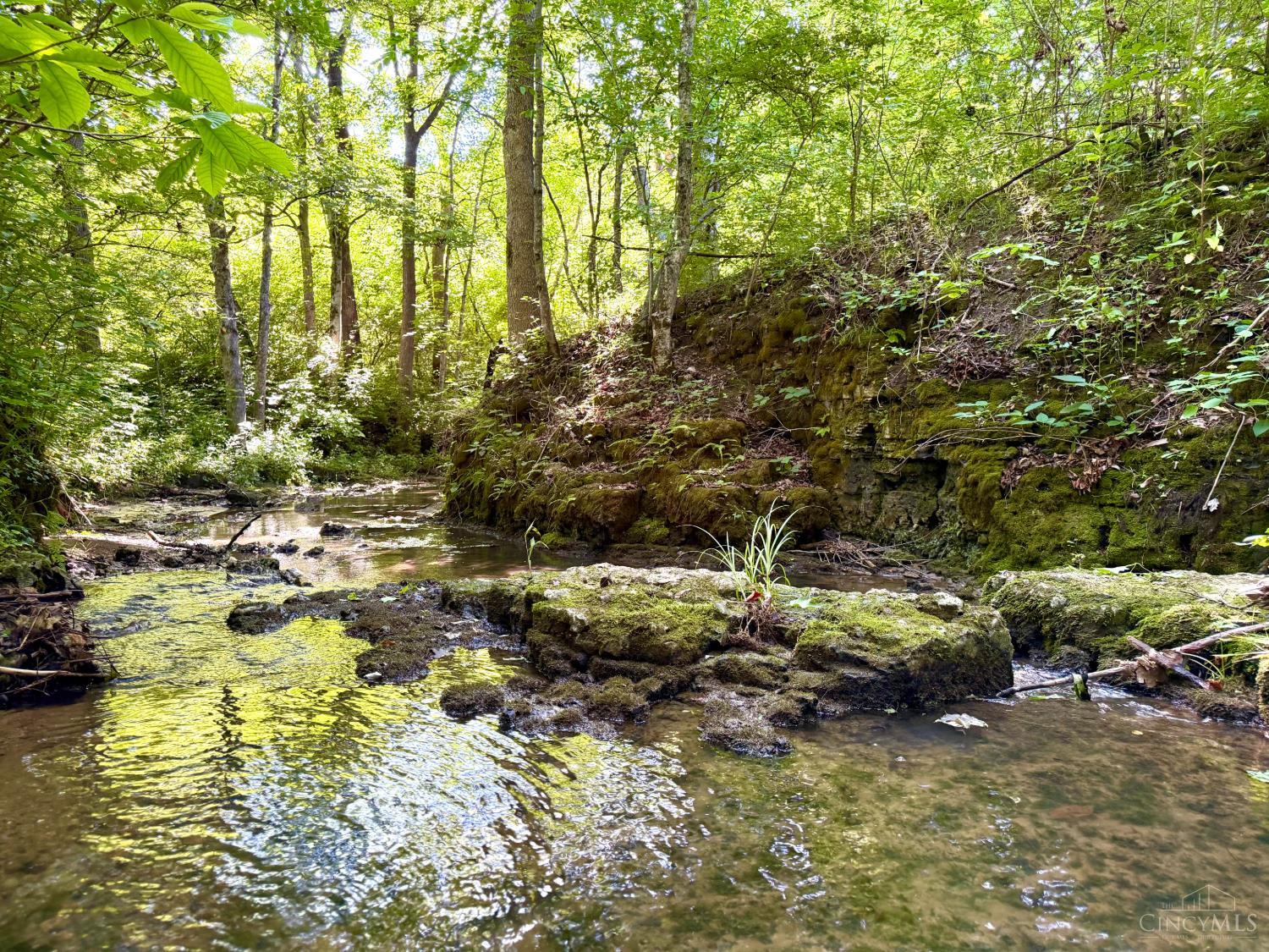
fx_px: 880
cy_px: 476
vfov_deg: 56.8
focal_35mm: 24
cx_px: 634
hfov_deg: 71.6
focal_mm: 6.76
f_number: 1.78
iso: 200
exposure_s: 1/60
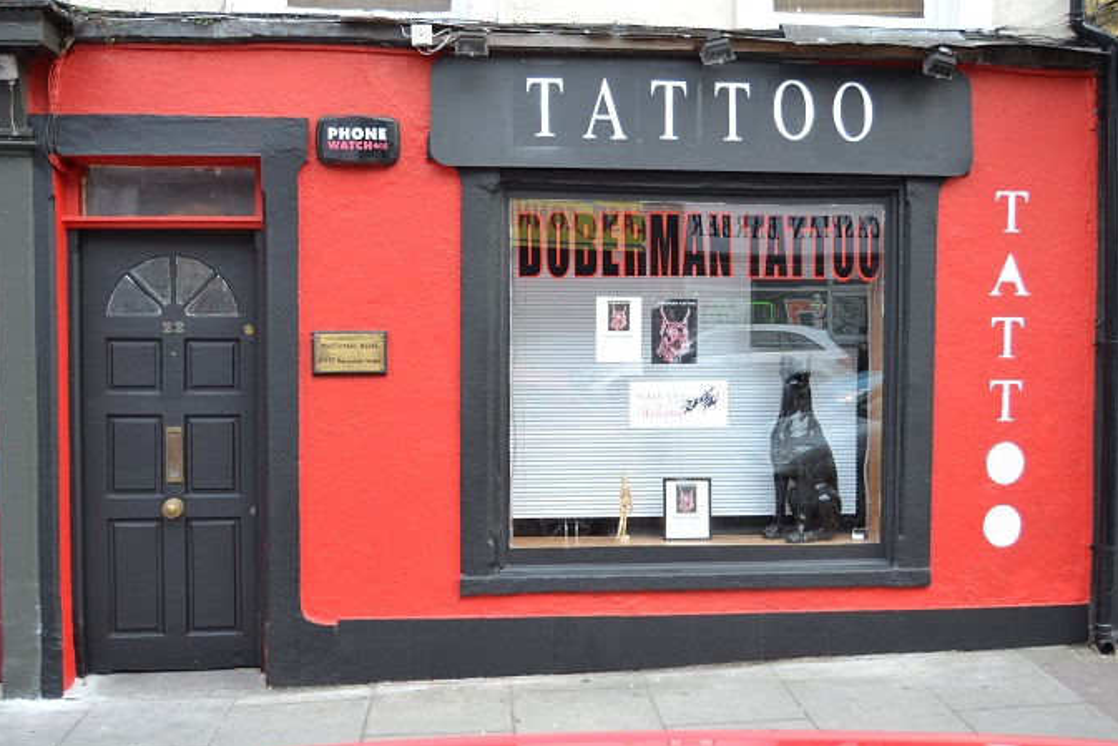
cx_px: 570
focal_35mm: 37
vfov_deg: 36.0
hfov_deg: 51.9
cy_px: 368
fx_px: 1149
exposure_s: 1/60
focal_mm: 24
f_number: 4
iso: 400
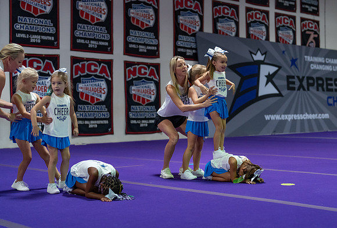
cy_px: 97
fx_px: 572
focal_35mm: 61
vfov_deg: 22.5
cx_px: 198
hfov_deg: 32.7
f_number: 1.8
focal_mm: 50
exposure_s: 1/1000
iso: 3200
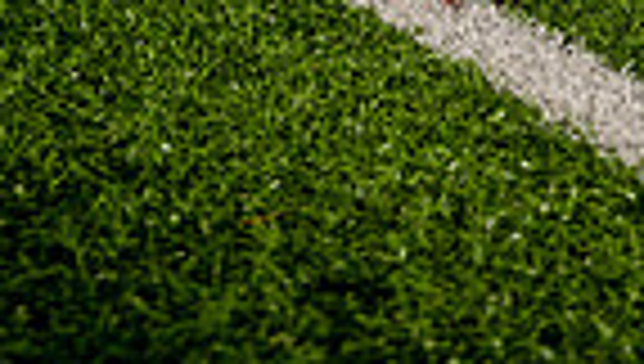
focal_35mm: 125
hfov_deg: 16.9
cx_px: 554
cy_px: -521
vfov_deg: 8.8
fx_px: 2138
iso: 100
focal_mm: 38
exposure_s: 1/1250
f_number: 4.5
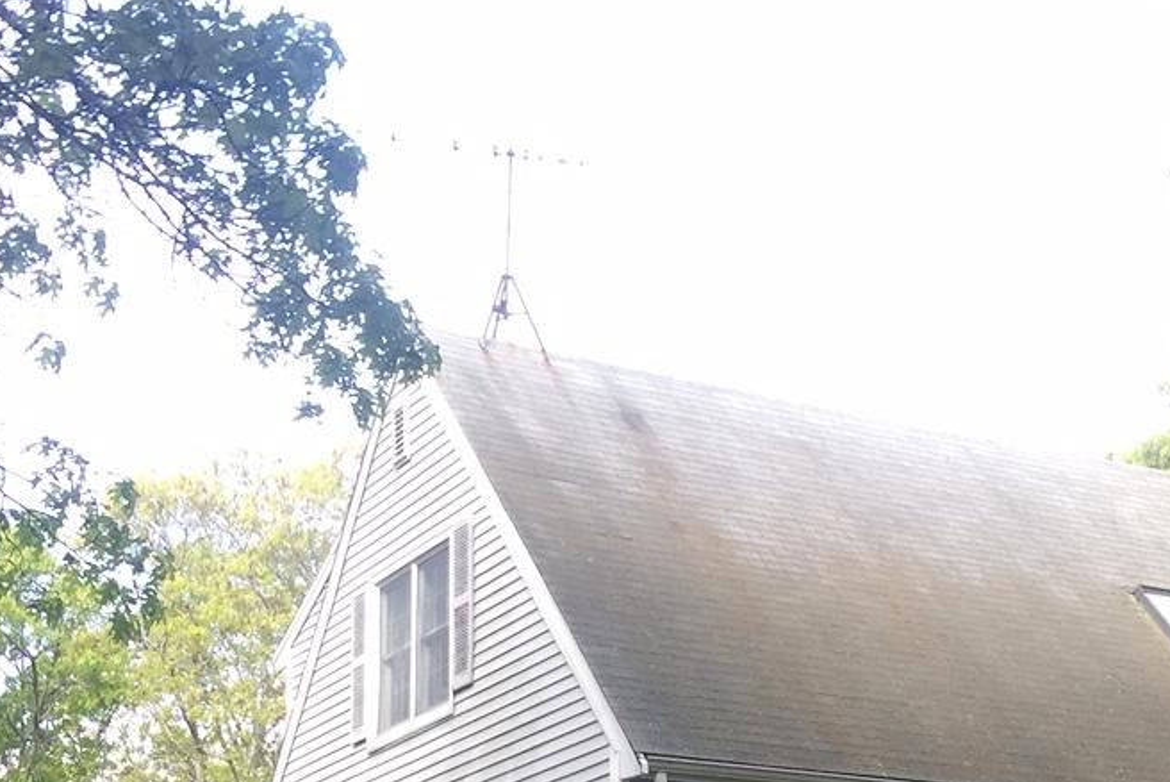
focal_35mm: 75
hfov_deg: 26.4
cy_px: 1002
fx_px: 2438
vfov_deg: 17.2
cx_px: 961
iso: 32
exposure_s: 1/202
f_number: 2.2
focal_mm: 4.15
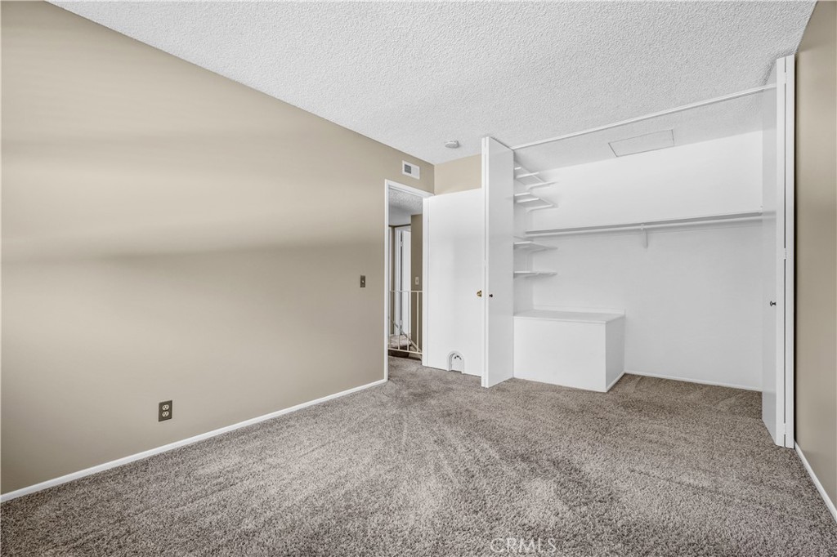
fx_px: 349
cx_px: 418
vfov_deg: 77.3
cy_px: 278
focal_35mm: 15
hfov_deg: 100.4
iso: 400
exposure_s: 1/10
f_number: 9
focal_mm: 10
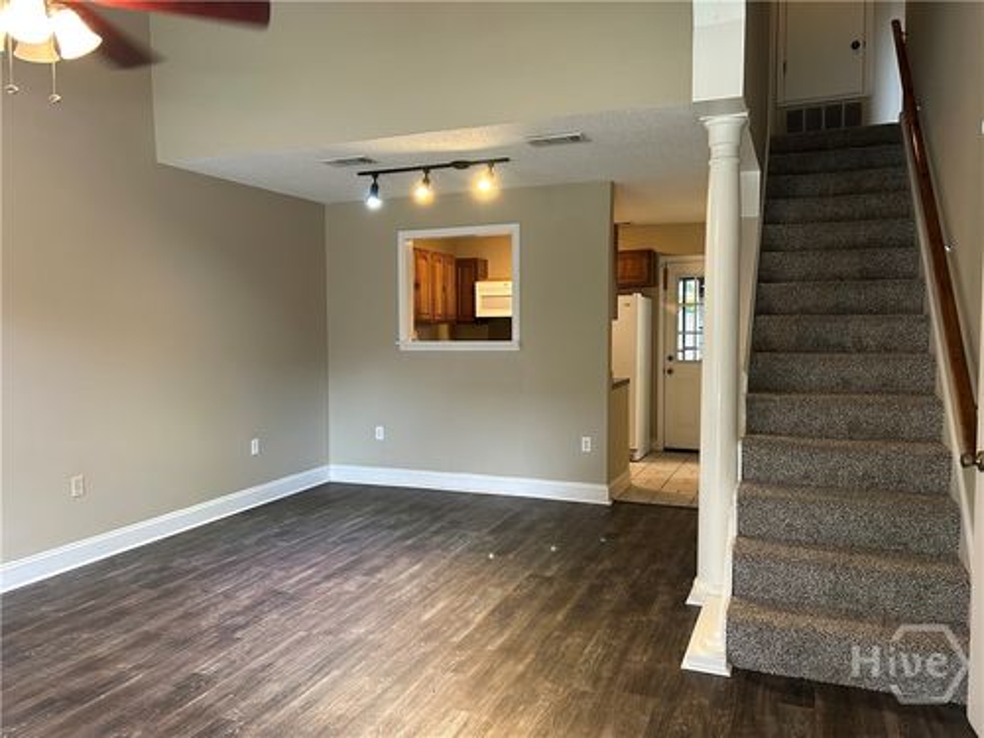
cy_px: 369
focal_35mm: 26
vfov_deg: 53.1
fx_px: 739
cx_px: 492
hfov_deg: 67.3
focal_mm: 5.7
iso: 200
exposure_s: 1/60
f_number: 1.5
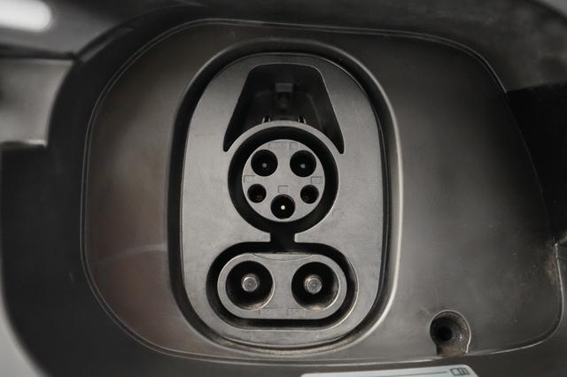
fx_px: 441
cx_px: 284
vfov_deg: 46.4
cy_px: 188
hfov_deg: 65.5
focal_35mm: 28
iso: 12800
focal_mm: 28
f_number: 2.8
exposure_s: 1/50
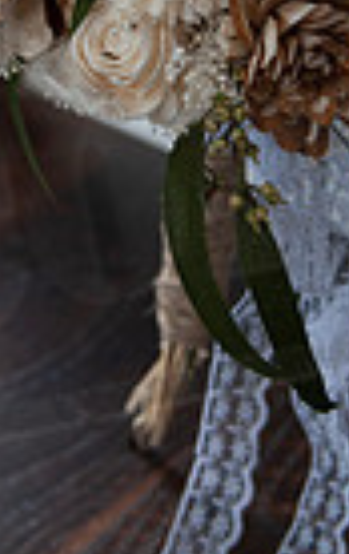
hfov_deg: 13.7
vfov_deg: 21.0
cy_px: 32
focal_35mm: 96
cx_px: 142
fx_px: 1452
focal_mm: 29
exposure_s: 1/400
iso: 400
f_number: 2.8
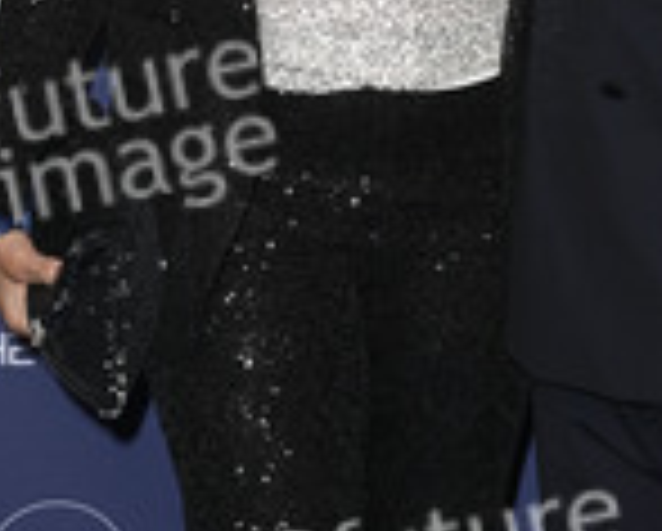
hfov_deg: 12.1
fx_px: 3100
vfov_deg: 9.7
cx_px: 536
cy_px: -76
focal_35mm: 158
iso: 400
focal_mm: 62
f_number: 5.6
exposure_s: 1/250
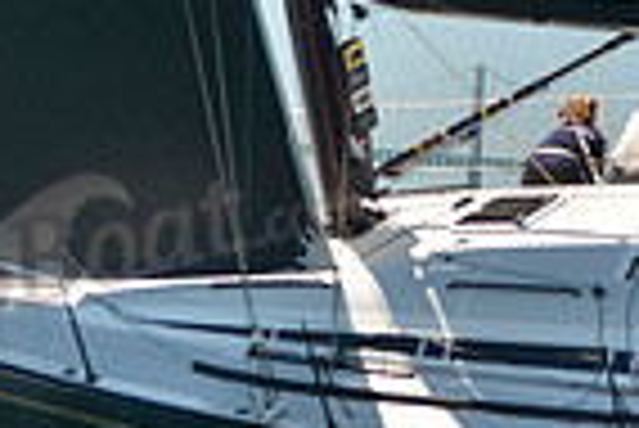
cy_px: -29
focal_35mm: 286
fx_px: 5082
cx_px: 598
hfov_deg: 7.2
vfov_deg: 4.8
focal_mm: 70
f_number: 3.2
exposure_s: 1/1250
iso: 280
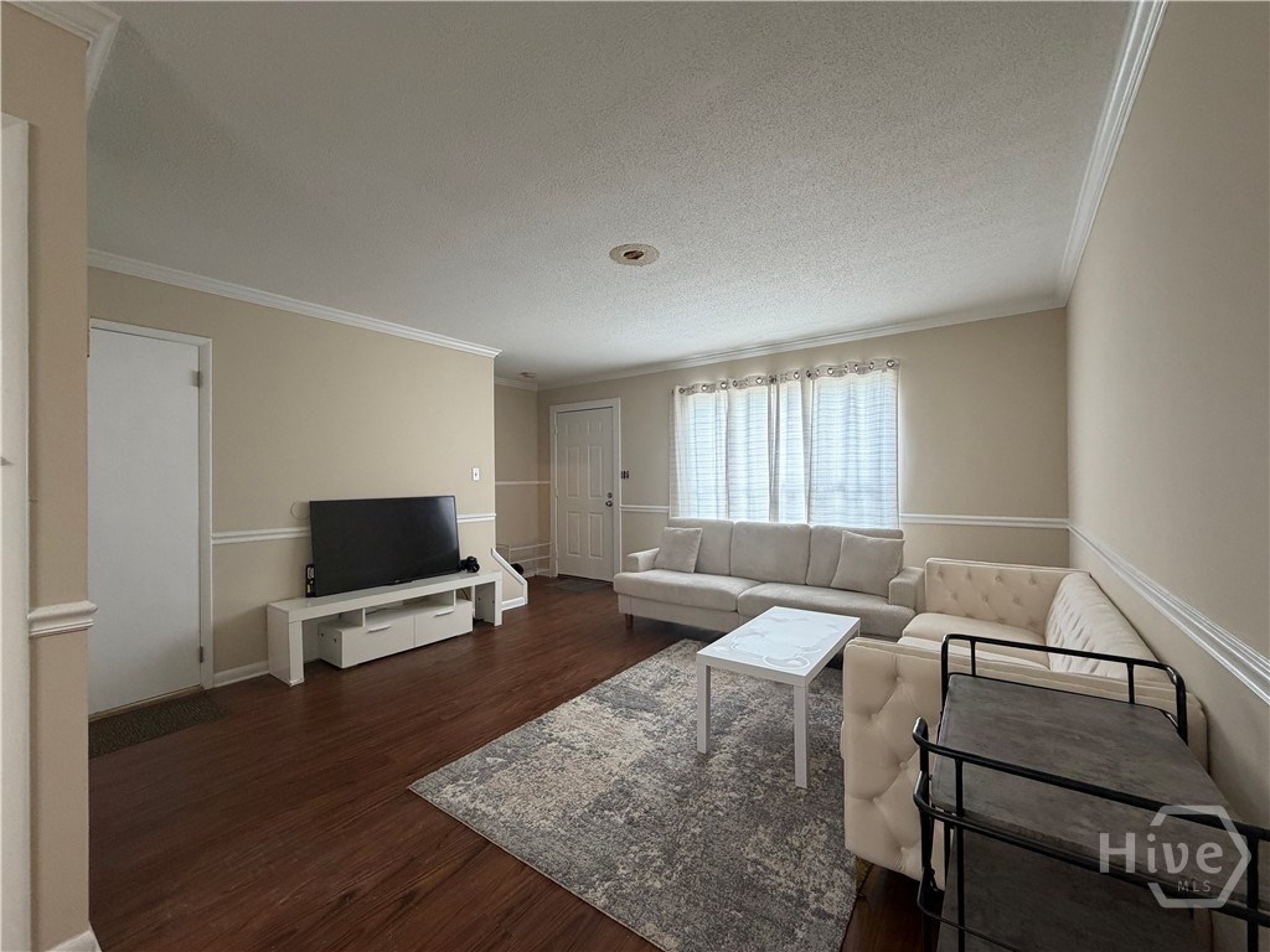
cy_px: 476
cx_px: 635
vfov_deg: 85.7
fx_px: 514
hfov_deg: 102.1
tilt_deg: +0.5
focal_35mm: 14
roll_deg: +0.8
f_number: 2.2
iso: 250
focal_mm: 2.22
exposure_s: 1/60
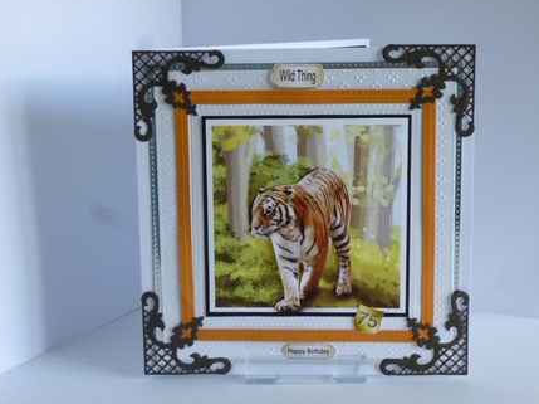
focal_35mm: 63
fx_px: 980
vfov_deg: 23.3
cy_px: 196
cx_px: 274
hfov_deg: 30.7
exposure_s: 1/50
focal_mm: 10.7
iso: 400
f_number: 4.3
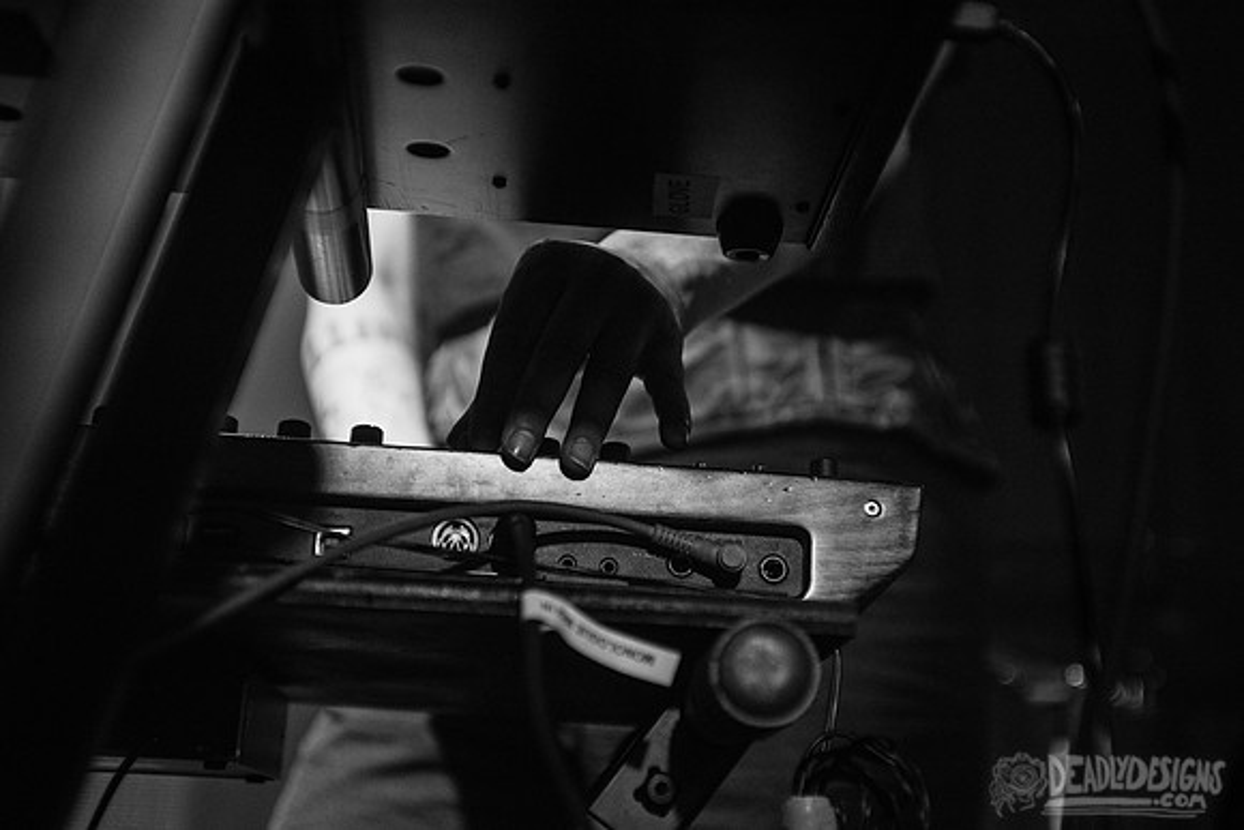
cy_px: 415
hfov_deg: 28.8
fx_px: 2419
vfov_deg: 19.5
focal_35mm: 70
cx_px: 622
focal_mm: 70
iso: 2000
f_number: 3.2
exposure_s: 1/200
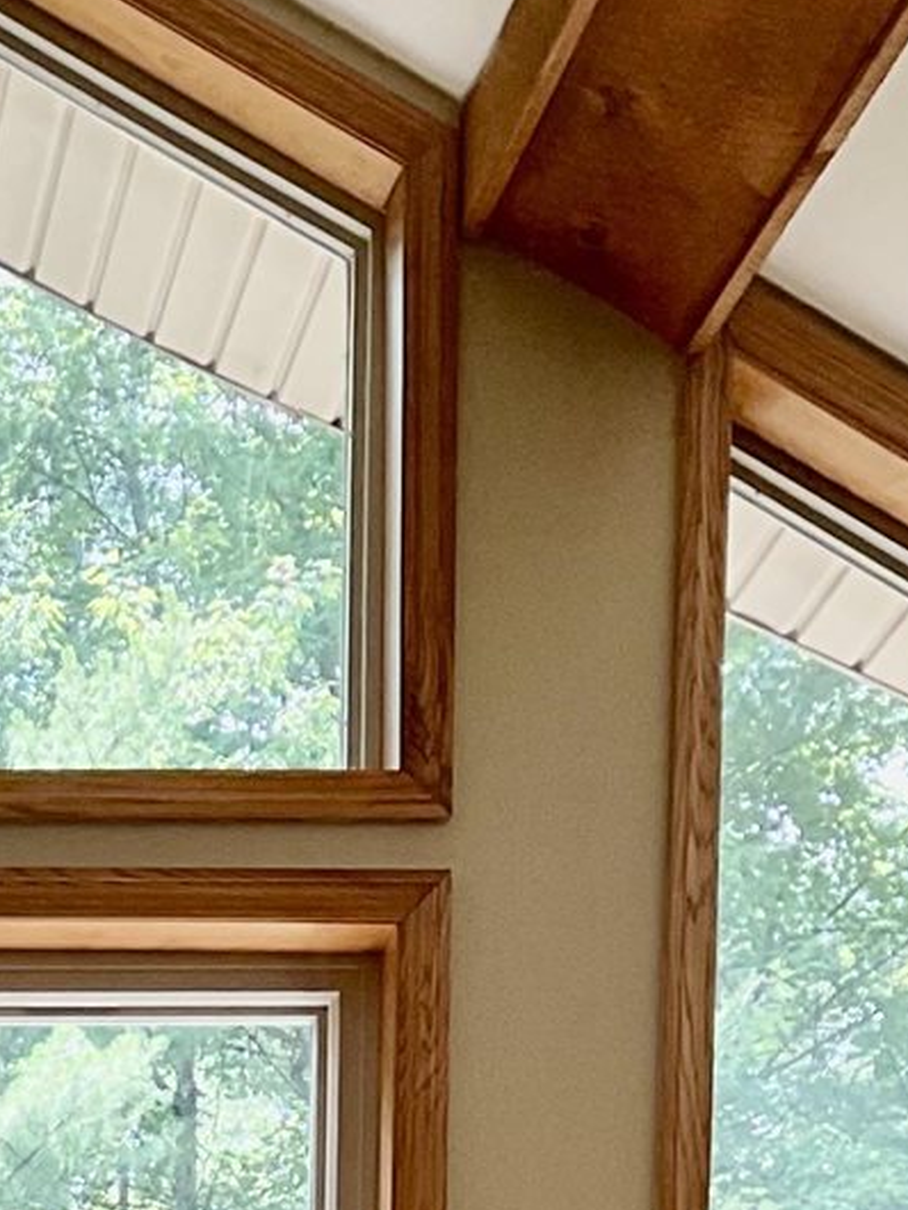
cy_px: 2557
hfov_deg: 11.1
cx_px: -664
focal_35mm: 126
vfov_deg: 13.1
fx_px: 4403
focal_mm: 3
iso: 32
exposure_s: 1/120
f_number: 1.8
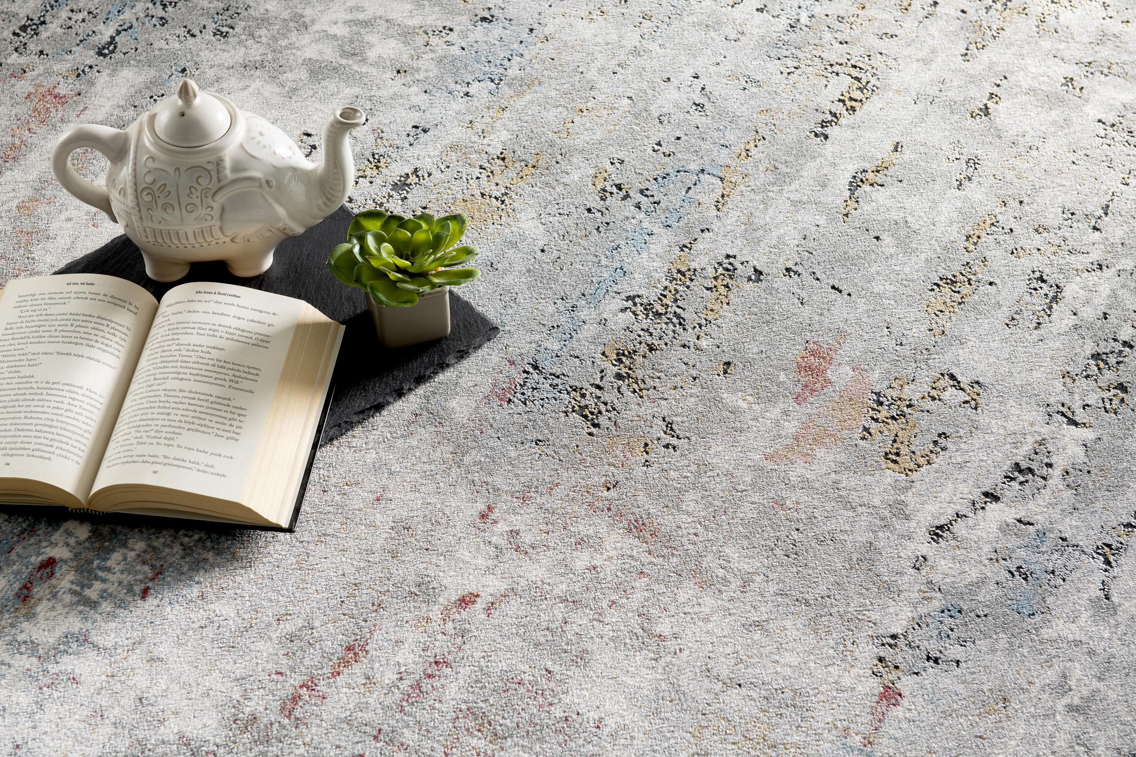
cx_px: 568
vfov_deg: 19.5
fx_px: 2208
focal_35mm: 70
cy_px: 378
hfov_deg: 28.8
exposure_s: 1/160
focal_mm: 70
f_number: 9
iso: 100
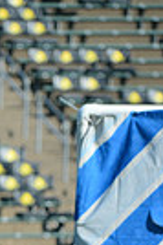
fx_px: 4793
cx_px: -109
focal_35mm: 704
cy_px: 404
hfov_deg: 1.9
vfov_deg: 2.9
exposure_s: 1/1250
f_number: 5.6
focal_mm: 210
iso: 125
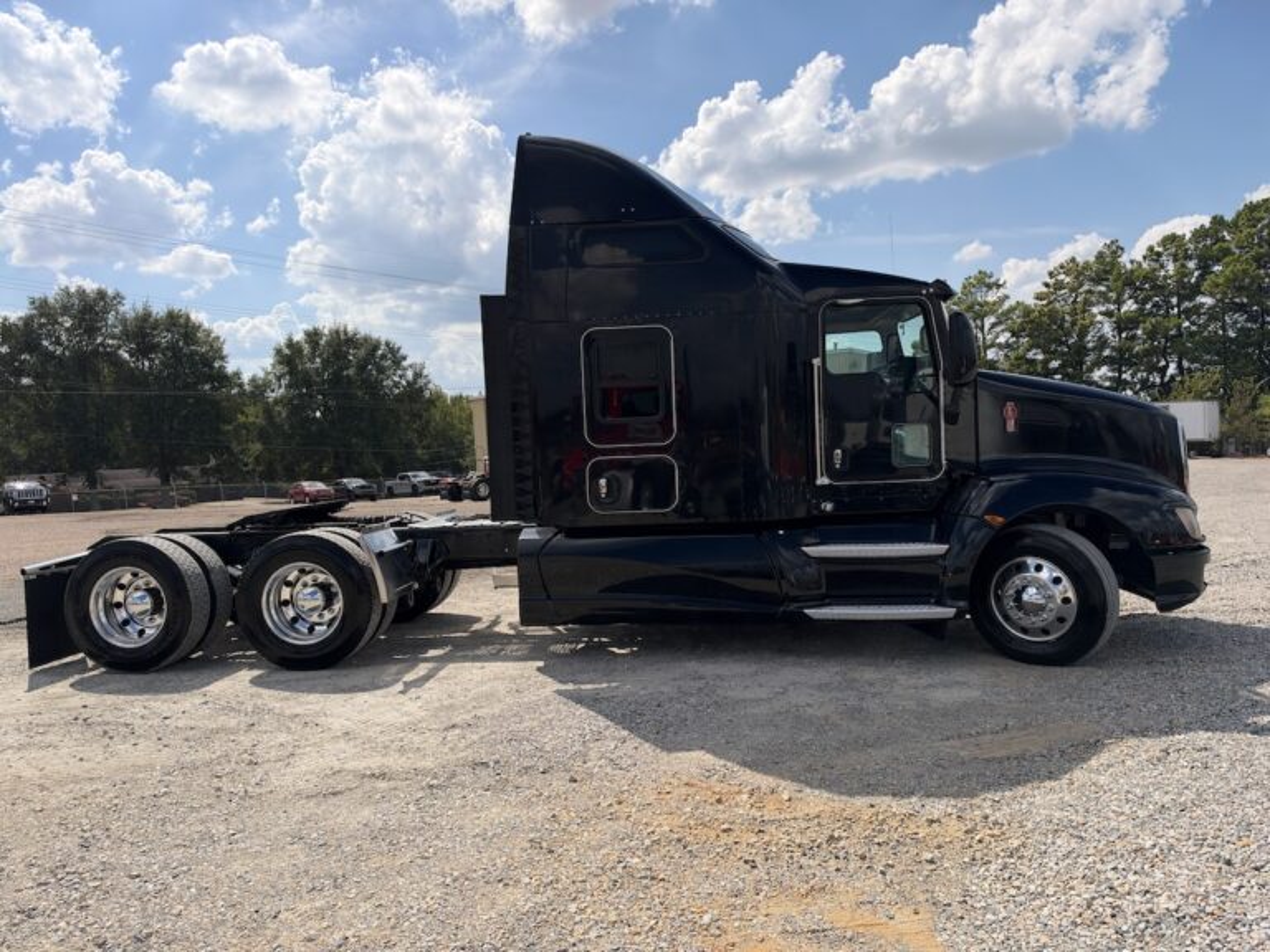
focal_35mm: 24
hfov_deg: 71.6
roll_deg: +3.1
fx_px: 881
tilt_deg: -2.5
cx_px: 635
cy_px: 476
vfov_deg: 56.8
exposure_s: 1/7143
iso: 80
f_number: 1.8
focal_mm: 6.93
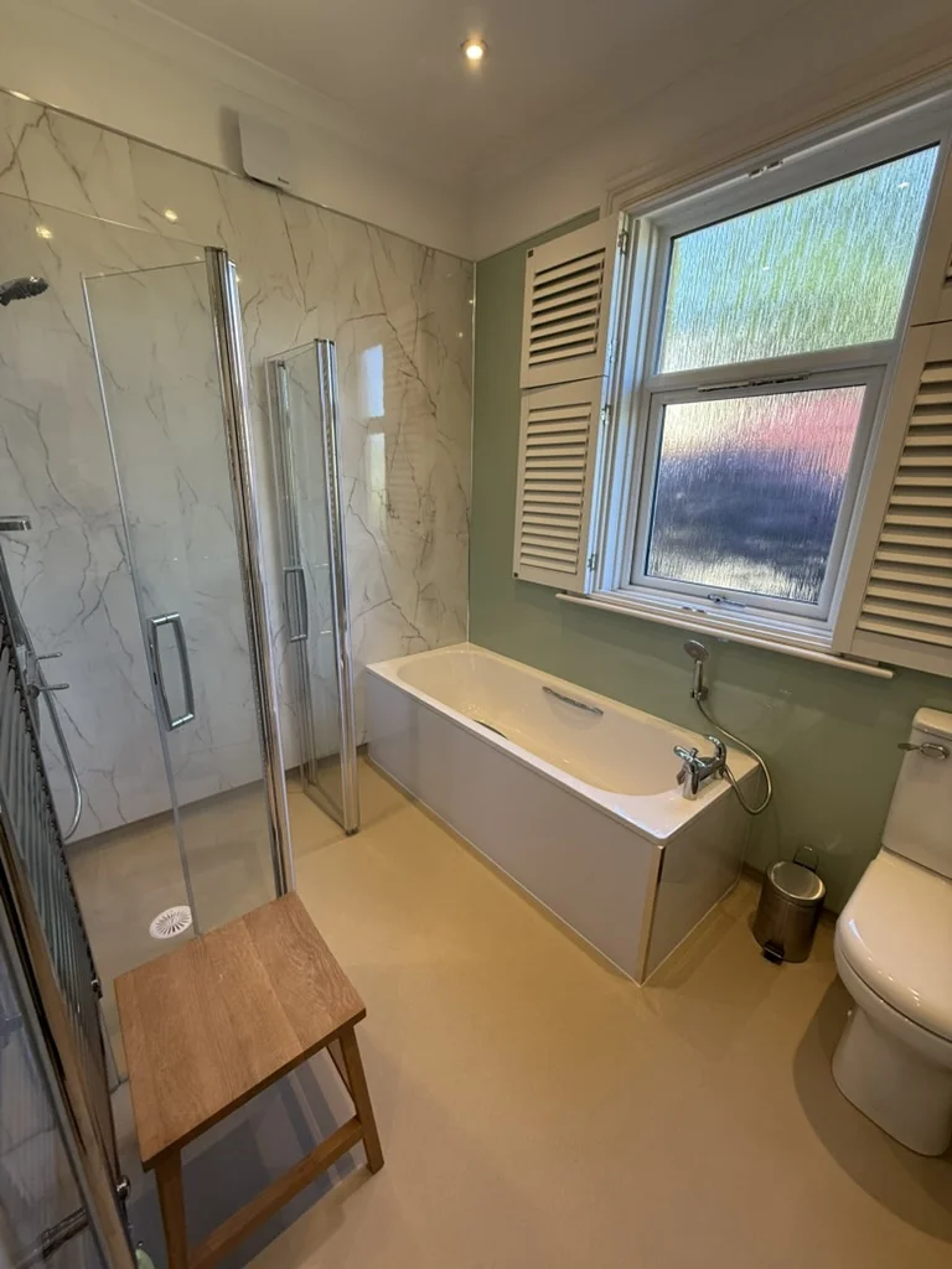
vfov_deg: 102.1
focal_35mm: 14
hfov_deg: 85.7
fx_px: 513
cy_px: 634
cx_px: 476
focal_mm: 2.22
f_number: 2.2
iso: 125
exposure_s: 1/100
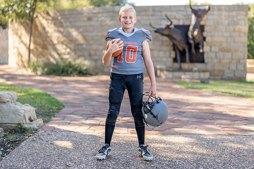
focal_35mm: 58
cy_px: 79
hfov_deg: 34.5
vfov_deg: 23.4
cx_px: 133
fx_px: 409
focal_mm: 50
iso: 100
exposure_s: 1/1250
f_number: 1.2
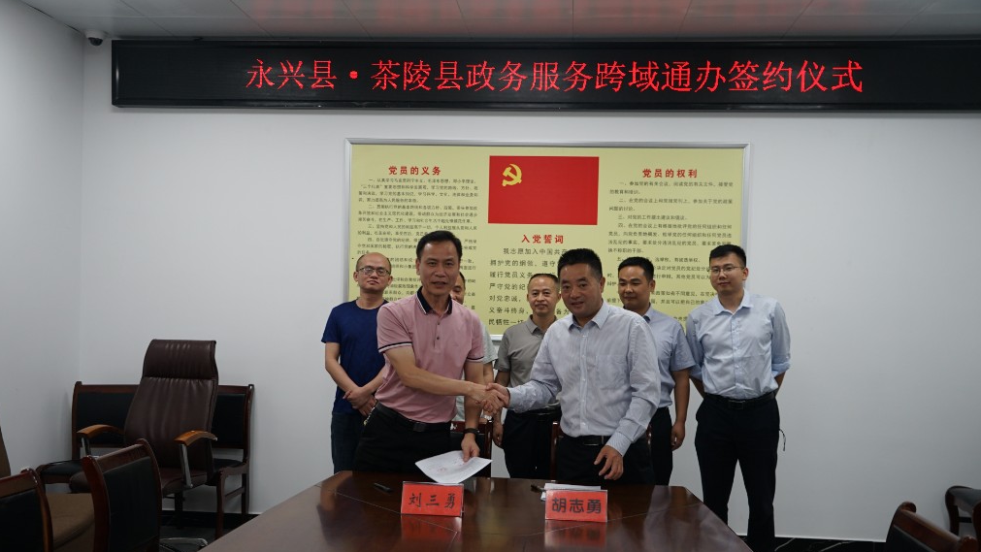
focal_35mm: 35
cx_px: 491
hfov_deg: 56.6
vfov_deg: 33.7
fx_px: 911
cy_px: 314
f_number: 4
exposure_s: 1/60
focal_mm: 33
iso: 500
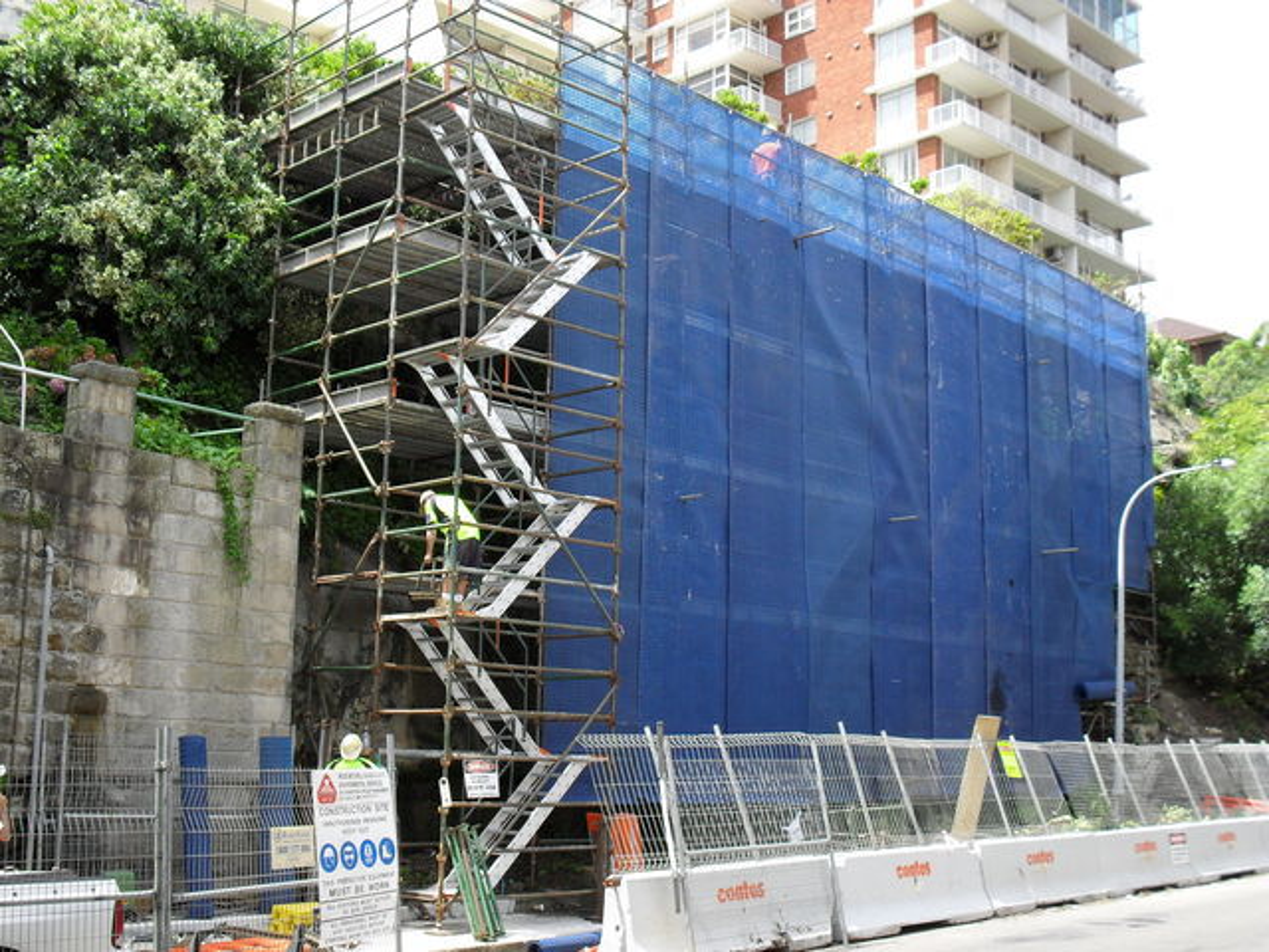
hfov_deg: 44.8
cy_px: 476
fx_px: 1540
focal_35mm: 42
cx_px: 634
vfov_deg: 34.3
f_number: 3.6
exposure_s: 1/350
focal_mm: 7.5
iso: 100
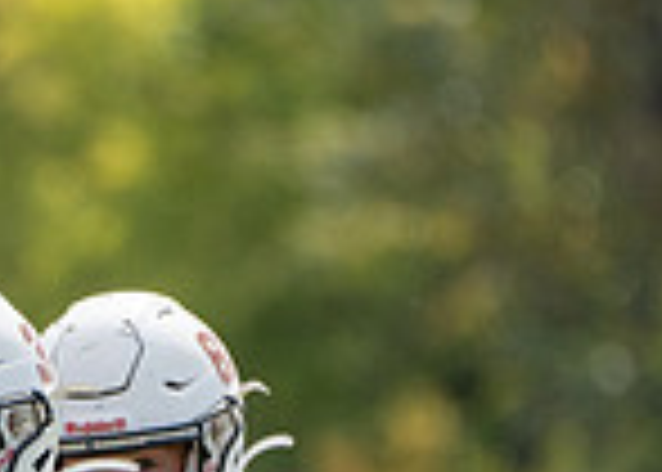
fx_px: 39069
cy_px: 639
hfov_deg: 1.0
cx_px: -42
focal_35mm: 2078
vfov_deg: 0.7
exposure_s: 1/1600
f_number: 5.6
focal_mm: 400
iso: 500
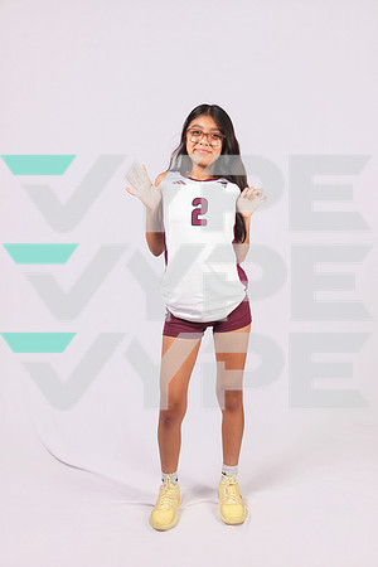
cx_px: 189
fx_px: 520
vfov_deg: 57.2
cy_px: 284
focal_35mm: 33
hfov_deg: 40.0
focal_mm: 33
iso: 160
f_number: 5.6
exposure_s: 1/125
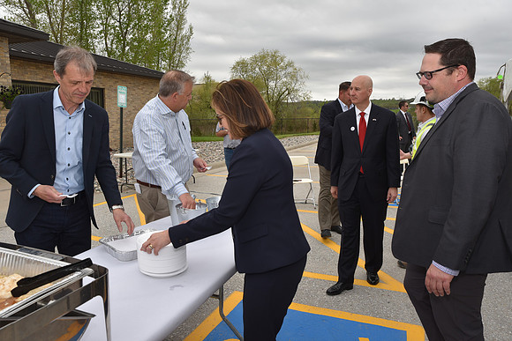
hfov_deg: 63.6
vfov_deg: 45.0
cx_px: 256
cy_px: 170
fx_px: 413
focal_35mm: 29
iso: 100
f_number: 8
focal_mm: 29
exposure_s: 1/200
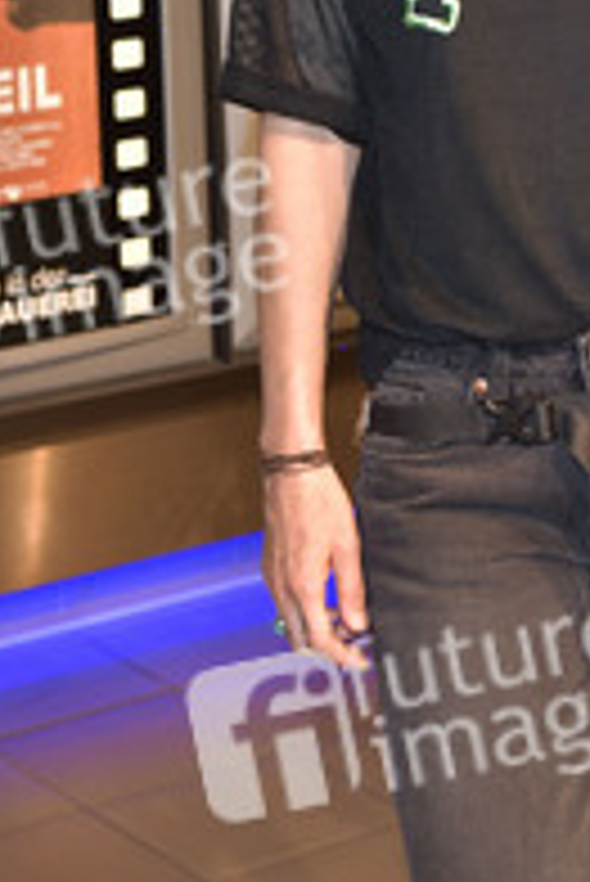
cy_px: 40
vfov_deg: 17.0
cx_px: 549
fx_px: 2895
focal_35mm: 118
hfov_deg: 11.5
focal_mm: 58
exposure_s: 1/160
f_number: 5
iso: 1250
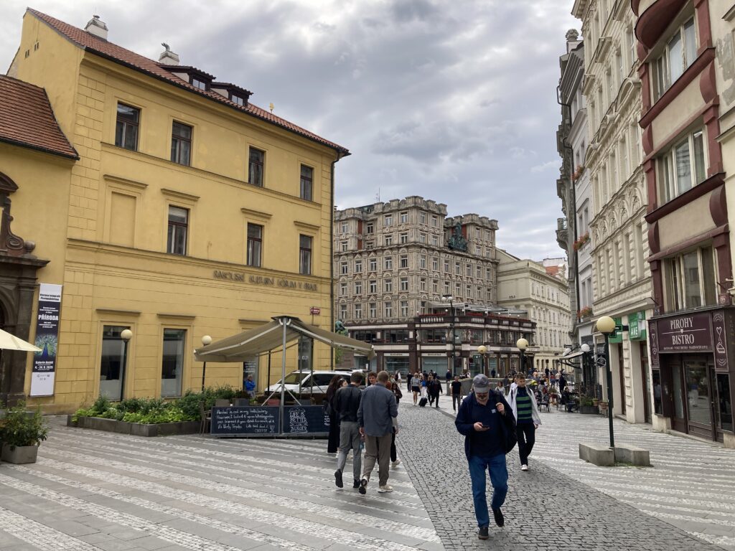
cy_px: 276
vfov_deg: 49.7
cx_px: 368
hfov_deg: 63.4
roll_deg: -0.8
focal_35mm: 28
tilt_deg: +8.9
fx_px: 595
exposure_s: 1/1429
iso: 20
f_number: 1.8
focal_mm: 3.99
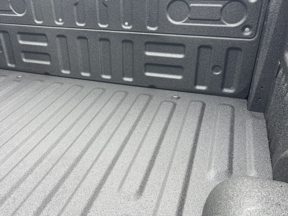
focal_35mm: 32
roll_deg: +2.7
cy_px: 104
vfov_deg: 44.2
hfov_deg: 56.6
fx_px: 266
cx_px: 123
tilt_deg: -30.1
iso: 32
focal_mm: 5.1
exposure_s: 1/235
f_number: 1.6
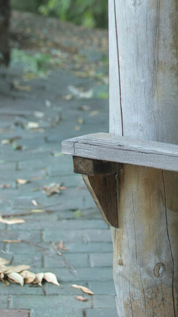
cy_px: -61
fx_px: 1688
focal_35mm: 201
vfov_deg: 10.5
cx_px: 284
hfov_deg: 6.0
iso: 100
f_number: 2.8
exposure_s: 1/250
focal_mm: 70
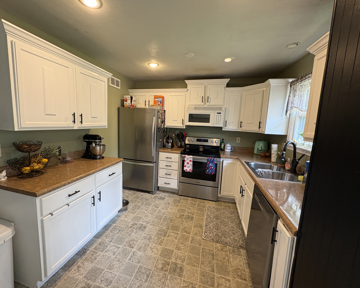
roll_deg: -2.6
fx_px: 160
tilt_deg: -8.1
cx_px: 166
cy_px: 143
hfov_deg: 96.6
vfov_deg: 84.0
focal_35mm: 15
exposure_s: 1/60
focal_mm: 2.22
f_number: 2.2
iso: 200
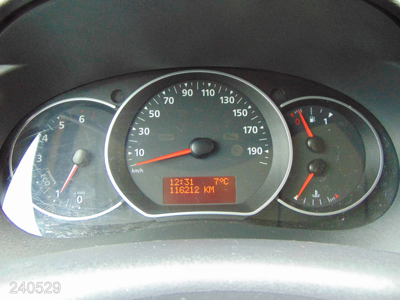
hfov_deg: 69.4
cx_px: 200
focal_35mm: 25
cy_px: 150
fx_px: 289
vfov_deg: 54.9
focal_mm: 4.5
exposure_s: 1/20
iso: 500
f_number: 3
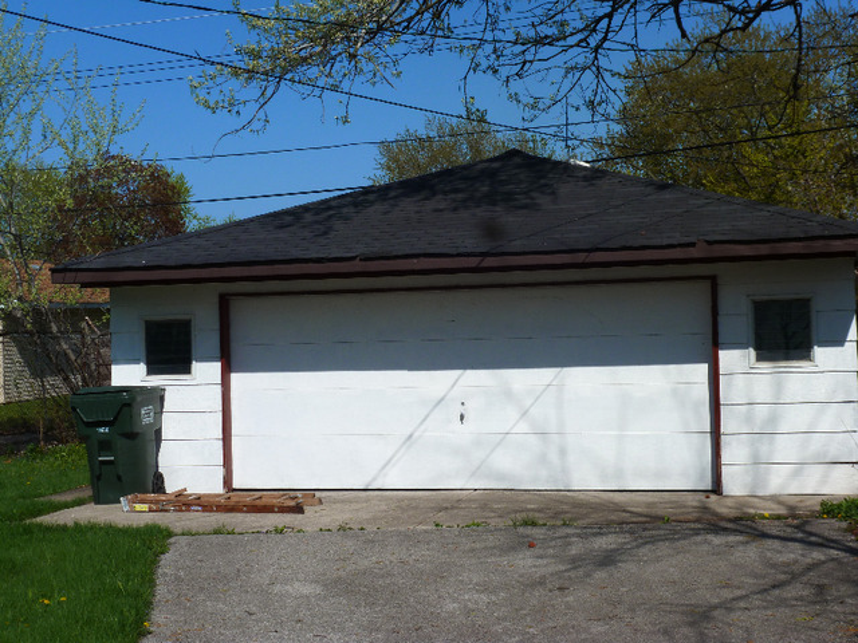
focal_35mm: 52
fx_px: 1289
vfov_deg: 28.0
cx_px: 429
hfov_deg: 36.8
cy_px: 322
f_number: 5.6
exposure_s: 1/500
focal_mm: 9.4
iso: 100
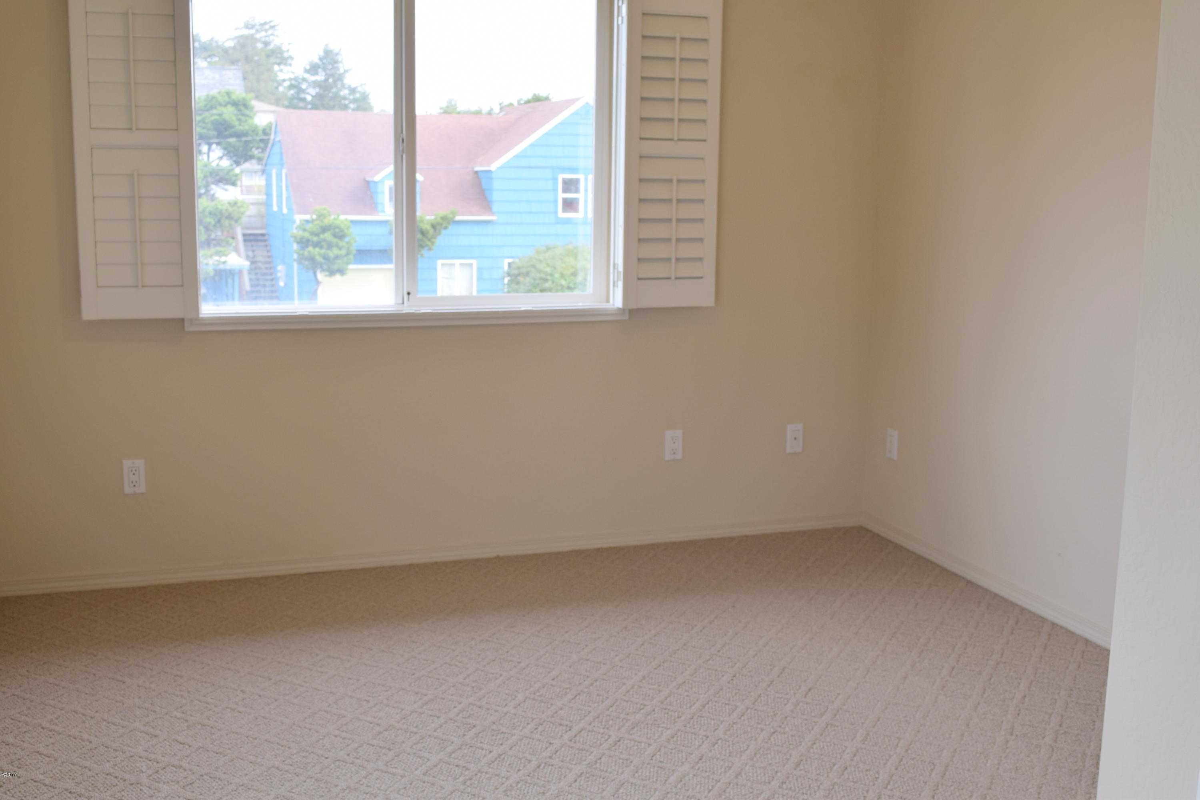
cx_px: 600
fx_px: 1350
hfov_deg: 47.9
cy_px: 400
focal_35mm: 40
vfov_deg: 33.0
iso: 200
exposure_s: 1/50
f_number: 8
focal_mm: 27
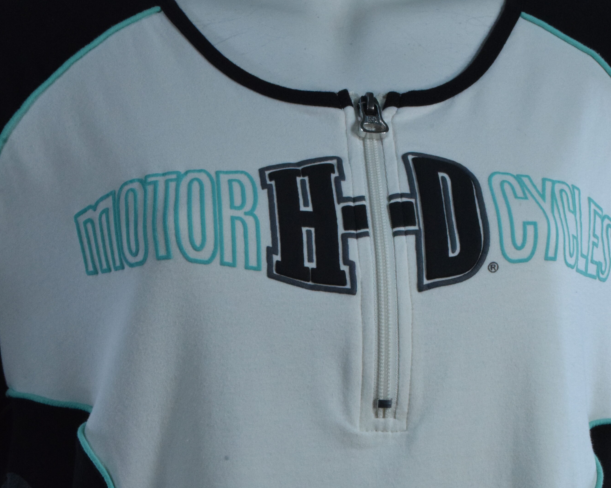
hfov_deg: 17.5
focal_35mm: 110
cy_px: 339
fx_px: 1989
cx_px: 305
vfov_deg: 14.0
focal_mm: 52
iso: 3200
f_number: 29
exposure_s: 1/125
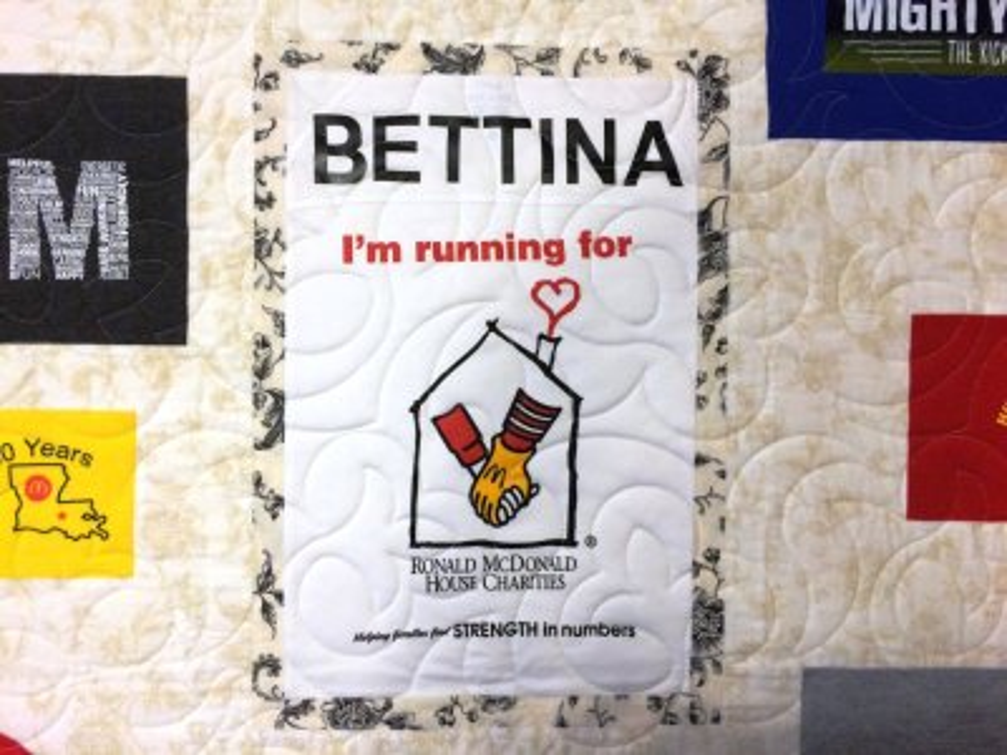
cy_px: 378
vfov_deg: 48.2
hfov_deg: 61.7
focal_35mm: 29
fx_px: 844
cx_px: 504
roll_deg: -0.3
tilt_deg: +0.7
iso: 160
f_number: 2.2
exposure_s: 1/30
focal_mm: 4.15
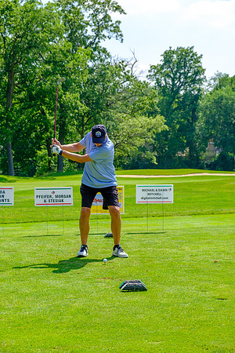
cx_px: 118
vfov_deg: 27.7
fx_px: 715
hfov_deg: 18.7
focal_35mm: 73
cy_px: 176
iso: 200
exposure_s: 1/320
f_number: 5.6
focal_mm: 48.4
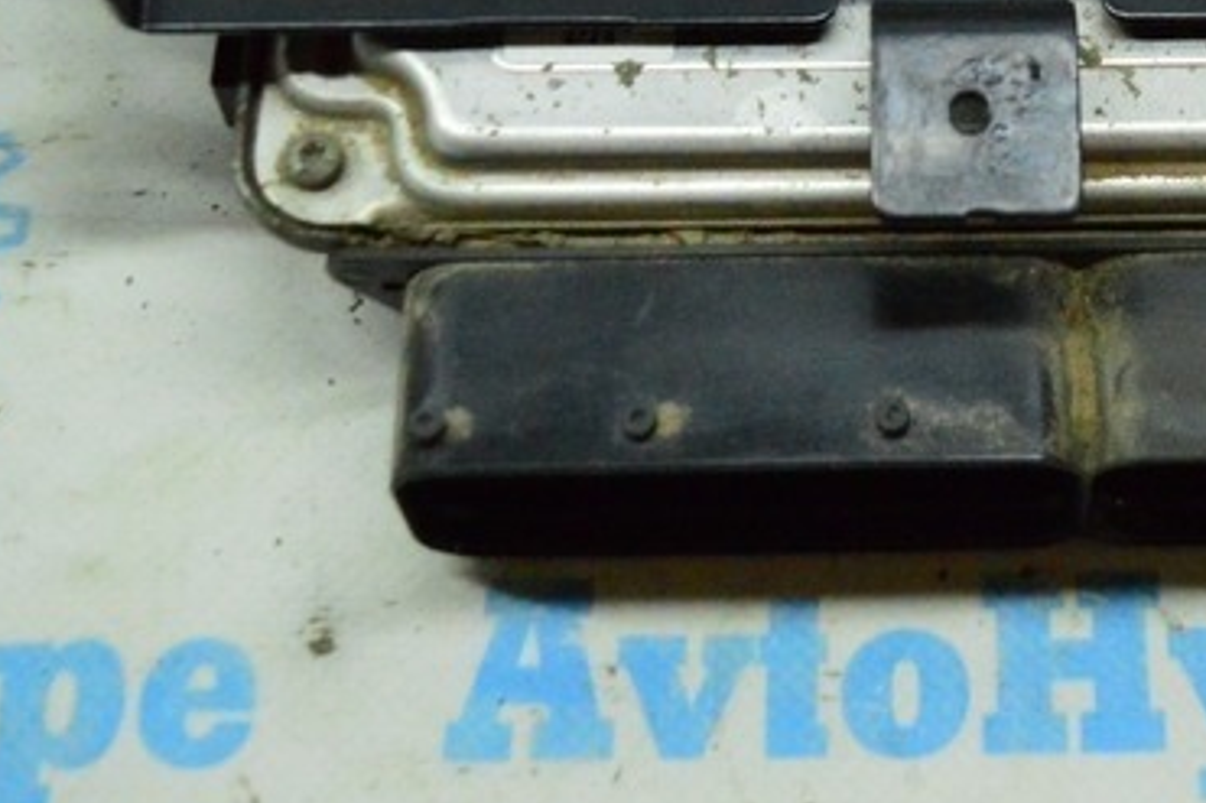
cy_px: -262
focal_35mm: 91
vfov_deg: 14.4
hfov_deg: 22.1
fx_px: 3047
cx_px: 952
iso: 6400
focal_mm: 22
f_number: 3.8
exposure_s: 1/1000
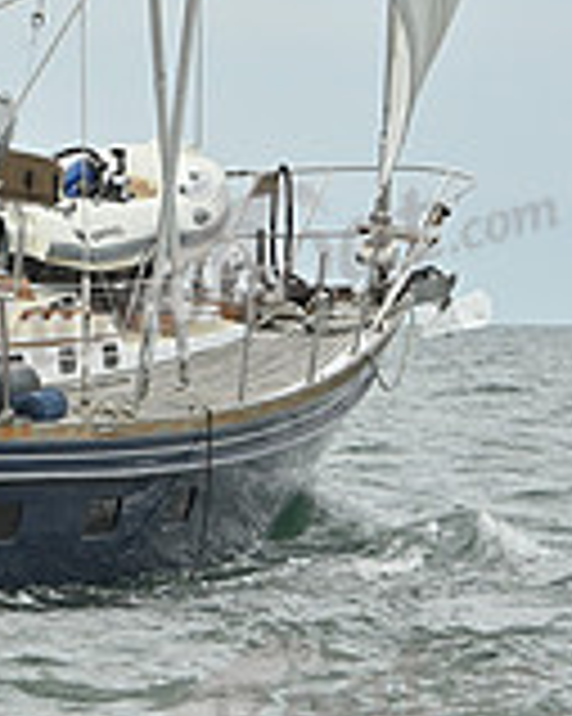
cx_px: -306
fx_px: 8854
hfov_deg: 3.7
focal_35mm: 418
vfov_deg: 4.6
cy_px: 106
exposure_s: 1/1250
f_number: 7.1
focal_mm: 122
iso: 320
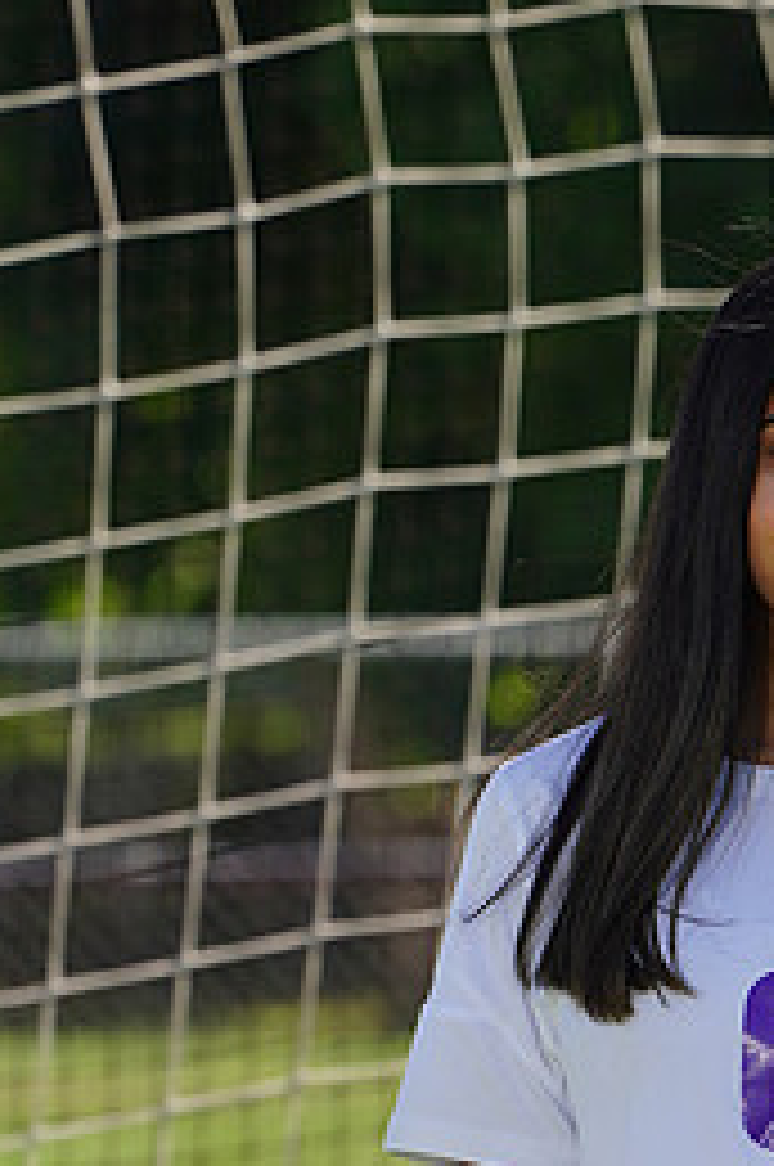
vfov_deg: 2.7
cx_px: 810
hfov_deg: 1.8
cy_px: 1288
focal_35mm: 772
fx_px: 24962
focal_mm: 345
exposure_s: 1/250
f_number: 11
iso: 200
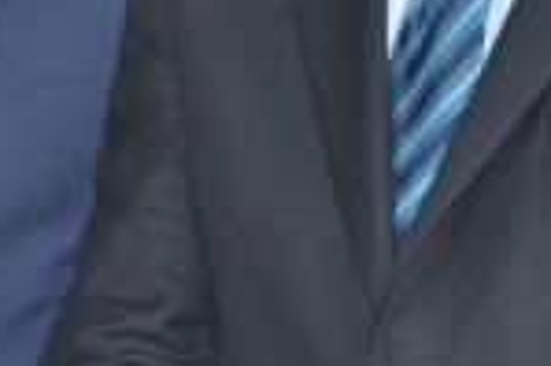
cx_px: 80
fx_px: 8635
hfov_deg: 3.7
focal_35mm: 565
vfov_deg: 2.4
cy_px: -259
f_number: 9
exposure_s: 1/100
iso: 640
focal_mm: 105
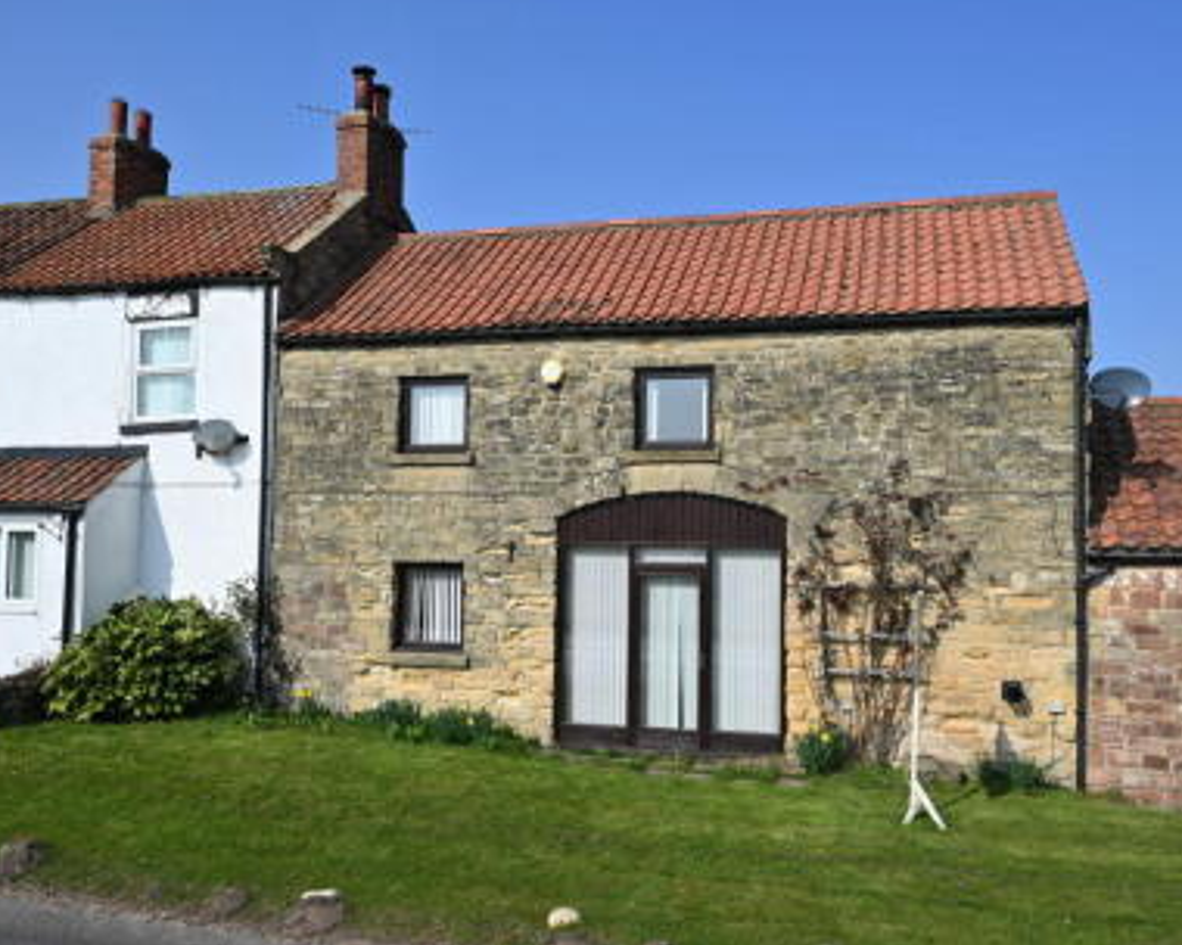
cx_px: 703
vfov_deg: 52.2
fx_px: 965
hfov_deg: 62.5
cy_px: 471
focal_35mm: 28
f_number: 8
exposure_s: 1/500
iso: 100
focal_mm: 23.5
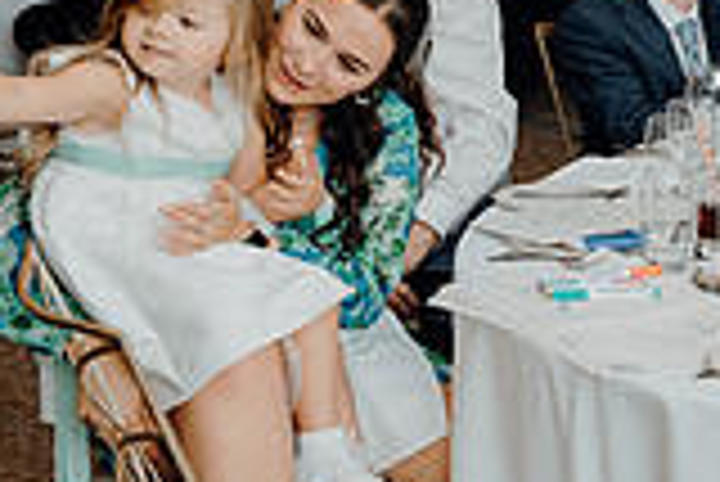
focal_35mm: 87
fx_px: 1742
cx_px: 1174
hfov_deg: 19.4
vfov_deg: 15.7
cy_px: 227
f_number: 3.5
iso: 1000
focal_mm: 24
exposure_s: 1/160
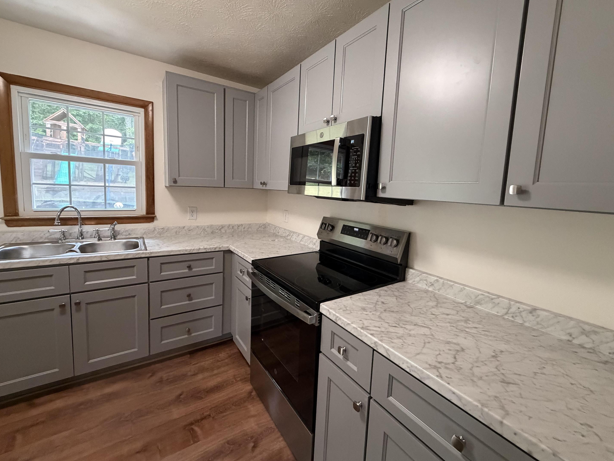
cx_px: 313
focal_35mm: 15
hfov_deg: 98.2
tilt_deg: -5.5
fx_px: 266
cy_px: 217
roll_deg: -2.6
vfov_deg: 81.7
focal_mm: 2.22
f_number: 2.2
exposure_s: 1/60
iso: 640
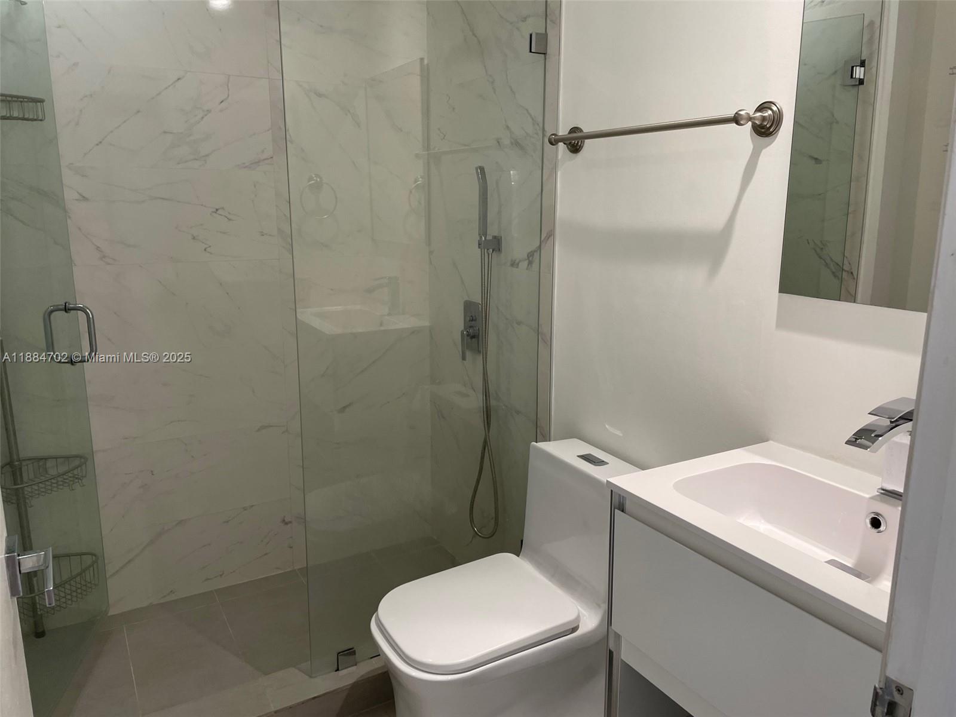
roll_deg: -1.0
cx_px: 478
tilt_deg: -8.5
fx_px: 718
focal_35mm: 26
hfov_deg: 67.3
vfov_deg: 53.1
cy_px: 358
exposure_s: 1/60
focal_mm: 4.2
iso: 80
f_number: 1.6
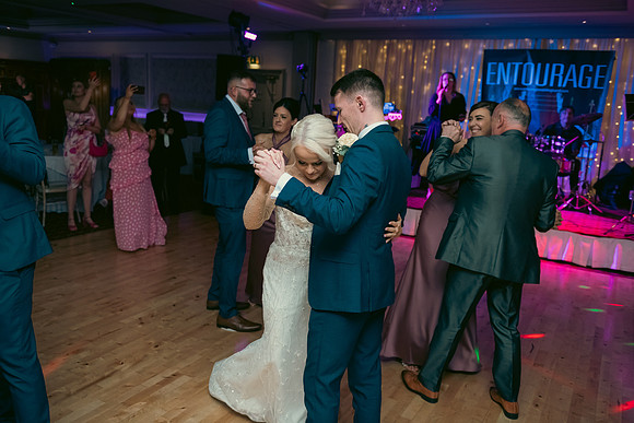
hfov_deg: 58.7
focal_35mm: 32
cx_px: 317
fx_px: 564
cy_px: 212
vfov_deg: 41.1
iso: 800
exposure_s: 1/160
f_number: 3.5
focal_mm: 32
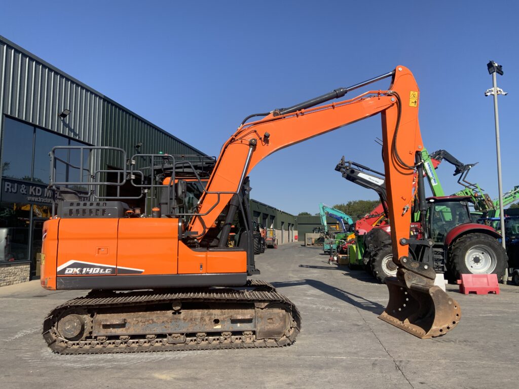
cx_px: 260
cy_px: 194
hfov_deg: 61.7
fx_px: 435
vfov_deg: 48.2
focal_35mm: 29
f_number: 1.8
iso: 20
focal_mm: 3
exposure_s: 1/2141
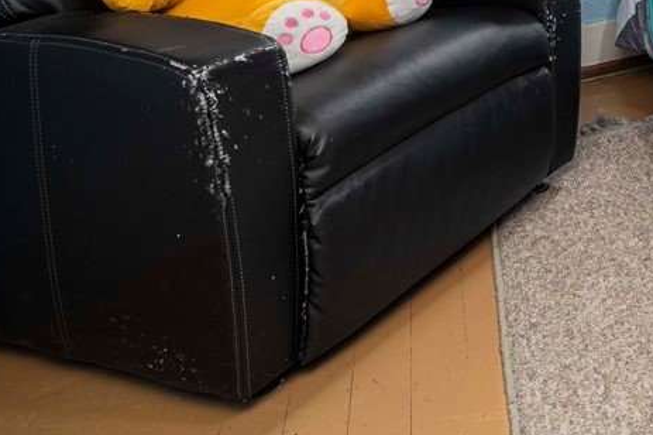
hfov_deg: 27.2
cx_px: 1022
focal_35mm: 44
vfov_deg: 23.1
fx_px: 798
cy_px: -255
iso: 320
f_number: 5.6
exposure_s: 1/60
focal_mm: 12
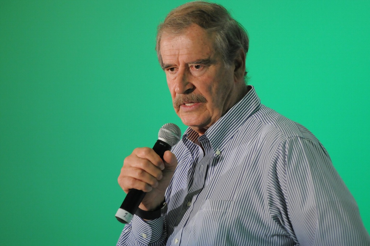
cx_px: 185
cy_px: 123
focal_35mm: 300
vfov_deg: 4.6
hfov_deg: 6.9
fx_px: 3079
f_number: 2.8
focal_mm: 200
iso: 1600
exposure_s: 1/160
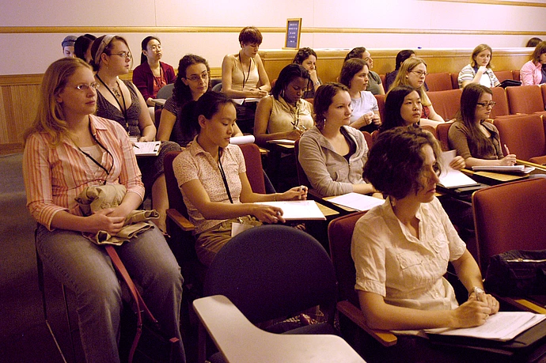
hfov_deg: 57.3
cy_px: 182
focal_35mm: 33
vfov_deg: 39.9
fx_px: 500
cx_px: 273
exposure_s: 1/25
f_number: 3.3
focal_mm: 22
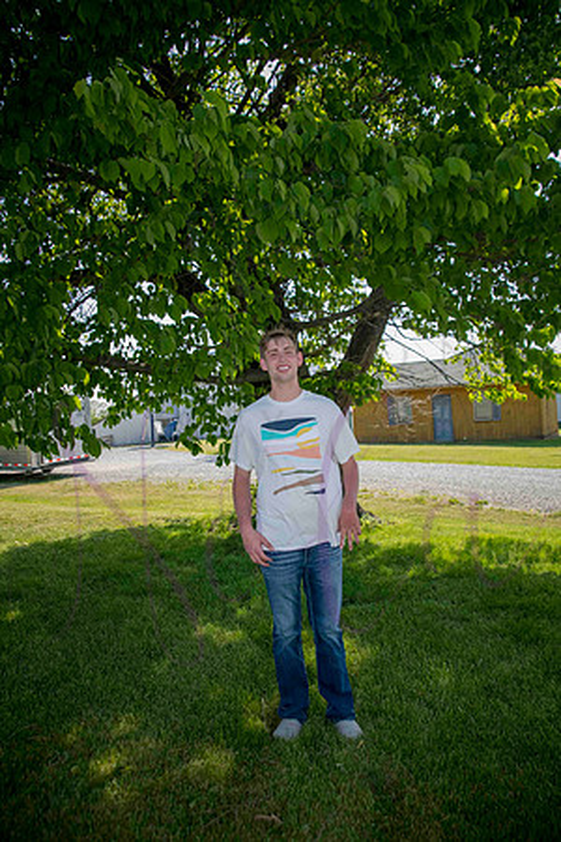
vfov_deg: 65.5
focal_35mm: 28
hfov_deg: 46.4
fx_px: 654
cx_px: 280
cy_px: 421
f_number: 5.6
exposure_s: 1/640
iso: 500
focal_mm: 28
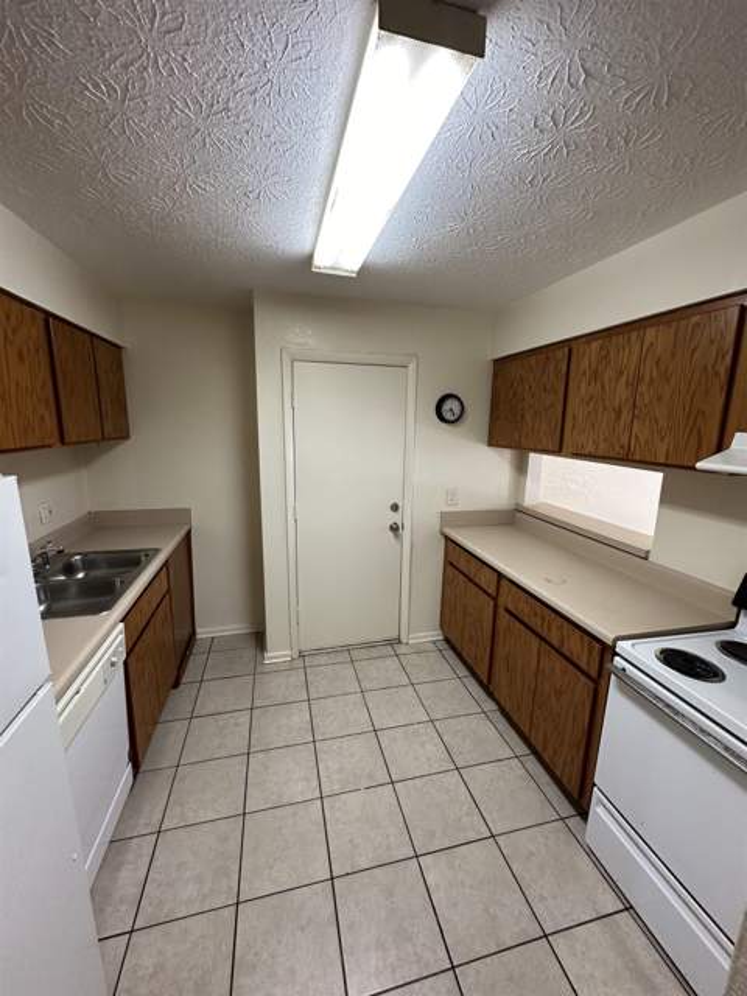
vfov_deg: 102.1
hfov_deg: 85.7
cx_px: 374
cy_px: 498
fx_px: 403
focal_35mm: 14
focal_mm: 2.22
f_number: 2.2
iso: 160
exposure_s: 1/60
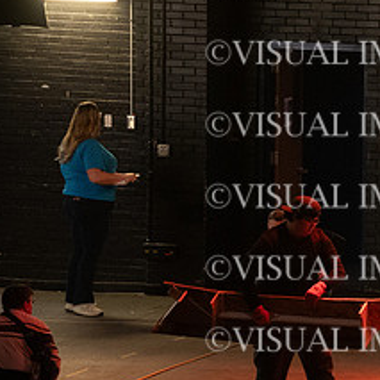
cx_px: 464
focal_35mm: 452
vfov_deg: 3.9
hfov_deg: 3.9
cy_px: 232
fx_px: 5614
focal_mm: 195
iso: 10000
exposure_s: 1/160
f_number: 6.3
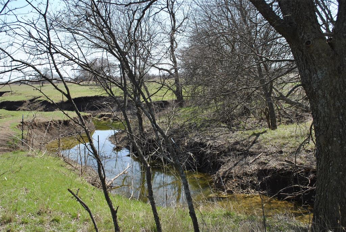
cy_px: 116
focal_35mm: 39
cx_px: 173
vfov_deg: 34.3
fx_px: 376
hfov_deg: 49.5
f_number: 7.1
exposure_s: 1/200
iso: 100
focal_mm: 26
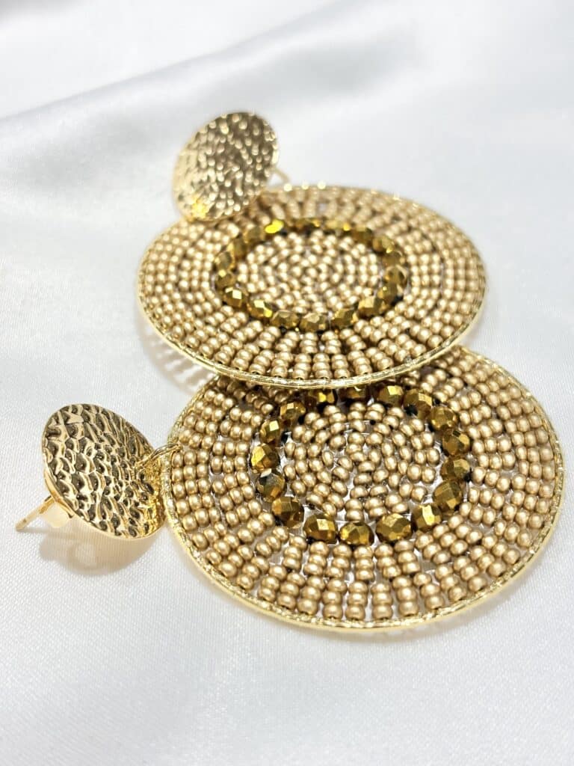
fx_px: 1150
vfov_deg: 36.8
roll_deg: +13.2
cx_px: 287
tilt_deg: -43.5
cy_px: 383
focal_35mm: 52
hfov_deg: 28.0
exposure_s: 1/227
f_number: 1.6
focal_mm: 5.96
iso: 32
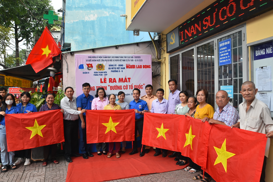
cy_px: 91
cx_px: 136
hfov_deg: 70.4
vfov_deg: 50.4
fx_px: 193
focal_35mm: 26
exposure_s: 1/125
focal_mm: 17
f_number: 6.3
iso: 200
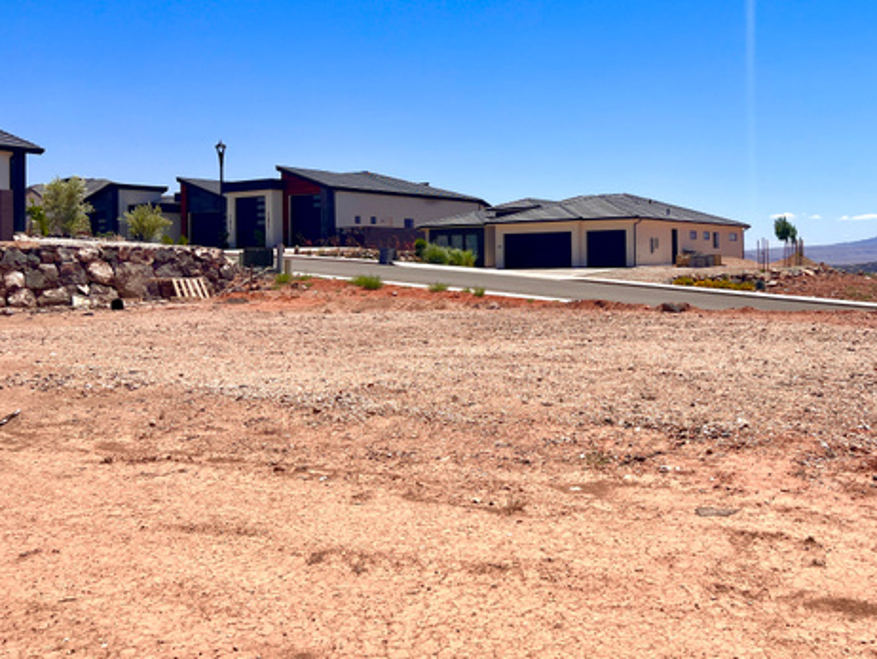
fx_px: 913
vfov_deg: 39.4
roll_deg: +1.1
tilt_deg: +1.9
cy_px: 241
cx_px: 596
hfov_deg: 50.3
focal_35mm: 36
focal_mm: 5.7
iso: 50
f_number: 1.5
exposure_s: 1/8000
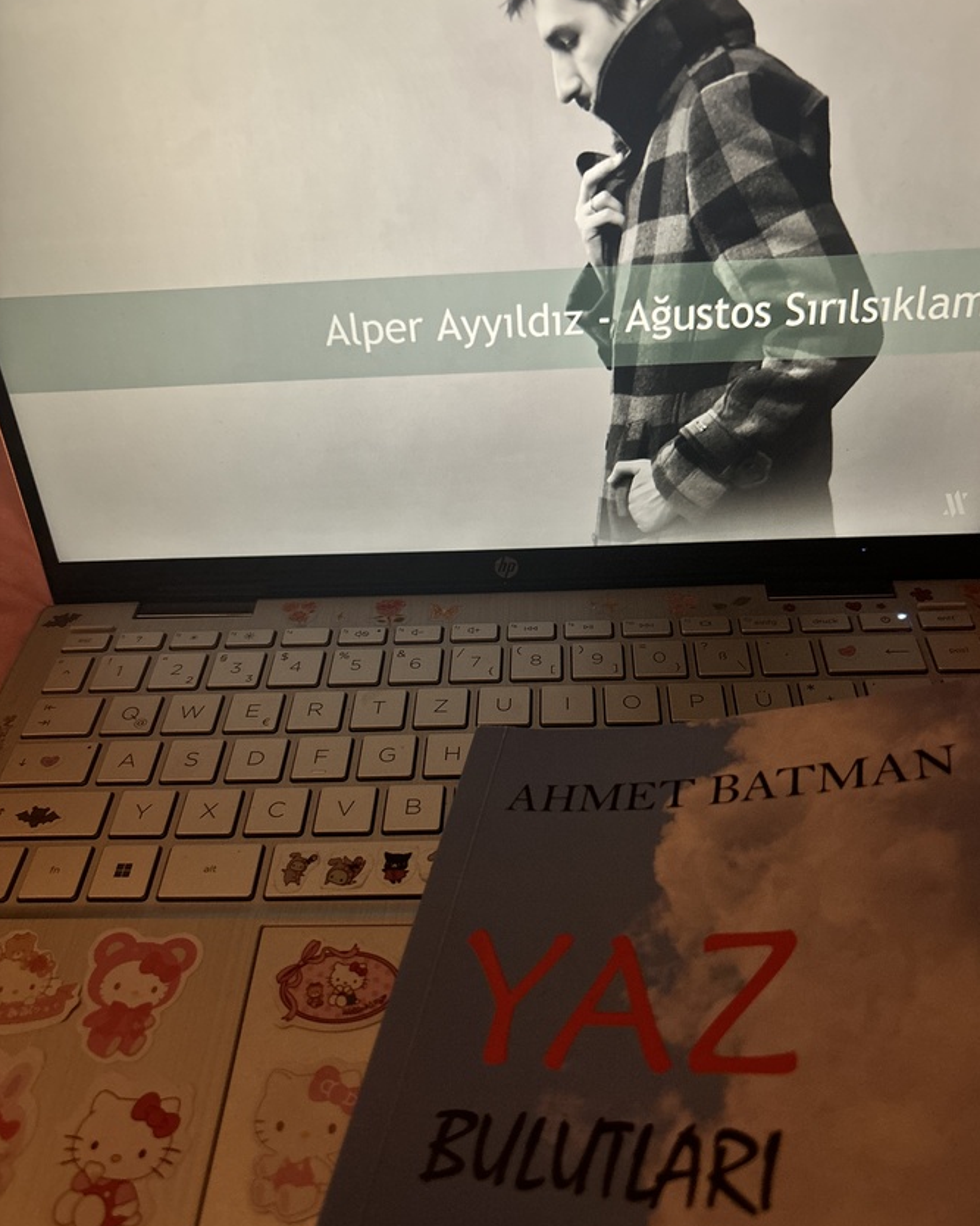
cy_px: 654
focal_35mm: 28
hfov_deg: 51.5
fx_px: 1015
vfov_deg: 62.2
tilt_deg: -44.0
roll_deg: +4.7
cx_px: 502
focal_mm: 5.96
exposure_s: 1/25
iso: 640
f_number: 1.6
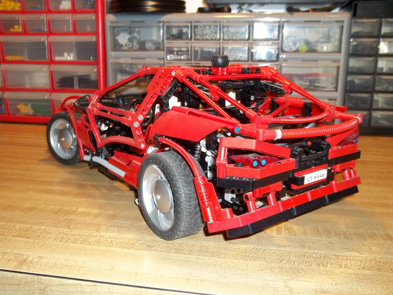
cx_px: 196
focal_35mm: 33
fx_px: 375
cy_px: 148
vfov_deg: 42.9
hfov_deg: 55.4
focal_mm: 5.9
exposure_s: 1/30
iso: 160
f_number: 3.3
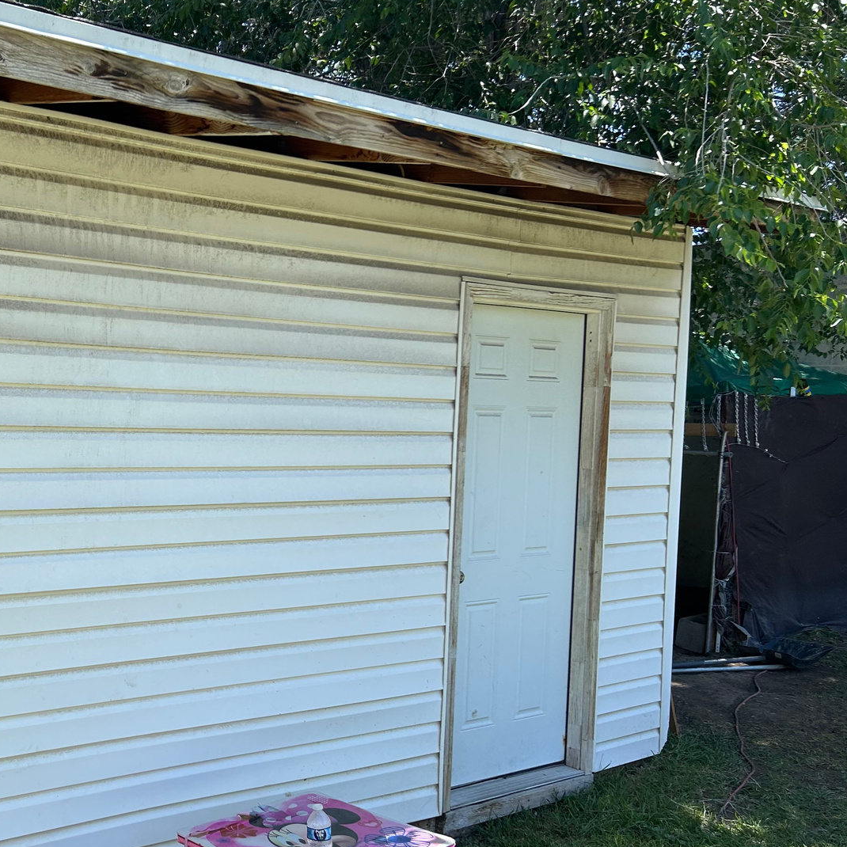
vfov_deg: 38.2
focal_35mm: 44
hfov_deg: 35.9
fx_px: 1218
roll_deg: -2.4
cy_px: 507
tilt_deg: -4.1
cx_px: 79
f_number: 1.5
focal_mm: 5.7
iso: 50
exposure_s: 1/1377
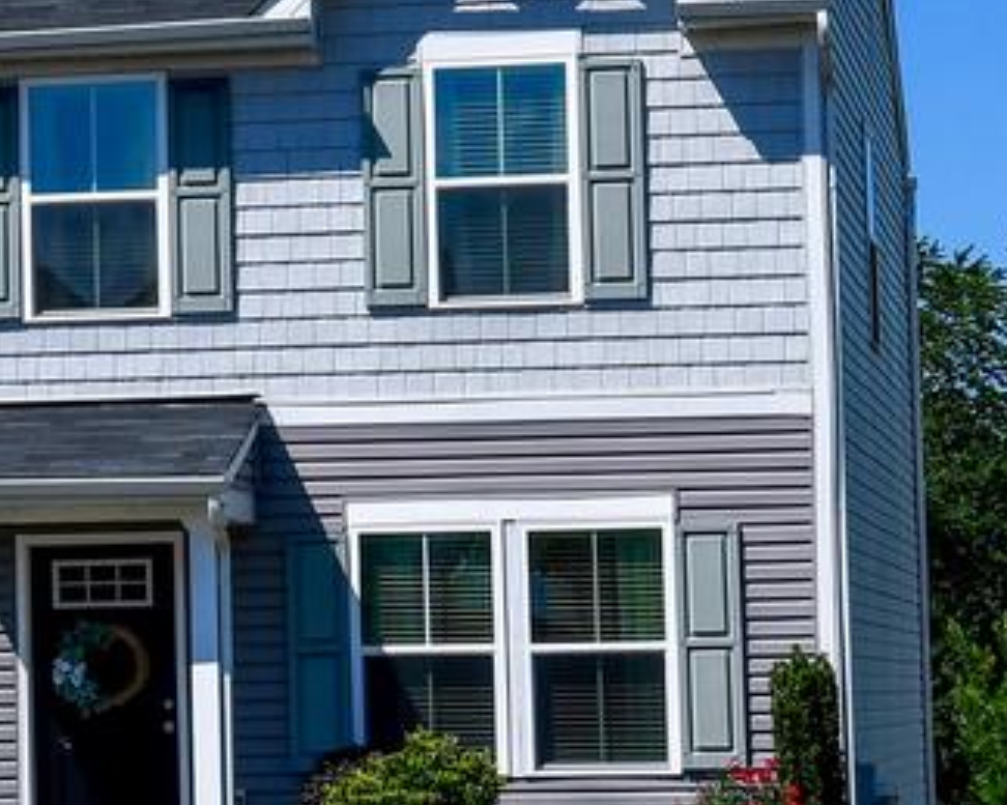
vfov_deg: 15.7
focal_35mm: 98
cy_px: 427
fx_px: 2920
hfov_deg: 19.0
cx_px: -25
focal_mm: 22
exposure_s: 1/400
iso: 100
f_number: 10
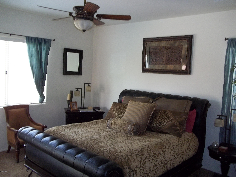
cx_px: 118
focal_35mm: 32
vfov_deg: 44.2
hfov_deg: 56.8
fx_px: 218
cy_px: 88
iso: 160
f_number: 2.9
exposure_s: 1/30
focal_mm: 5.7
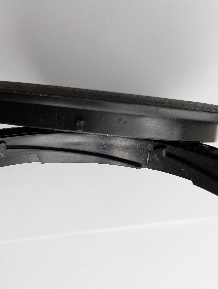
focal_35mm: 49
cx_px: 109
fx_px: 410
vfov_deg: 38.9
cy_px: 144
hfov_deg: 29.7
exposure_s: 1/253
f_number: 1.68
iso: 221
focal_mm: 6.9
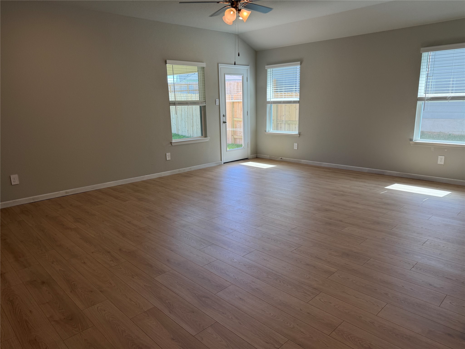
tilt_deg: -12.8
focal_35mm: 24
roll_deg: +2.0
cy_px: 174
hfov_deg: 71.6
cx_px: 232
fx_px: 322
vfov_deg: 56.8
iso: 80
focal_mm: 6.76
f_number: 1.78
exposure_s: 1/258
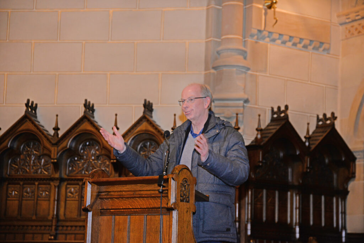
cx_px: 182
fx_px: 910
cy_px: 122
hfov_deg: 22.6
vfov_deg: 15.2
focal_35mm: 90
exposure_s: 1/60
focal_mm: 90
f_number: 4
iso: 800
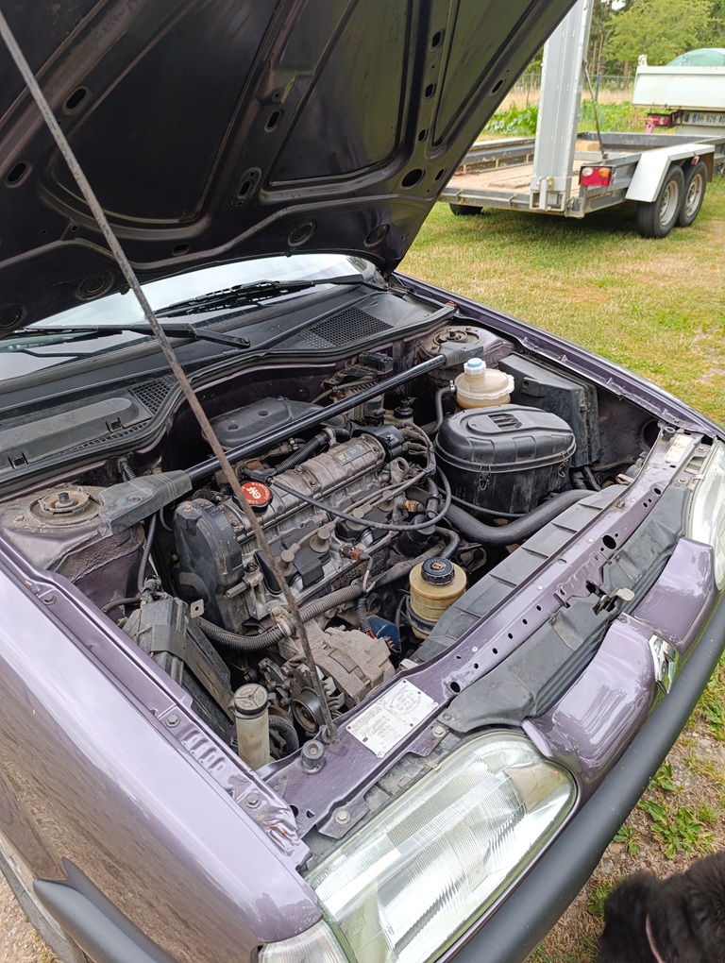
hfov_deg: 59.0
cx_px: 362
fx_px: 641
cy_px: 482
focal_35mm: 23
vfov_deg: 73.8
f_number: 1.6
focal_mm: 6.14
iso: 400
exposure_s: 1/100
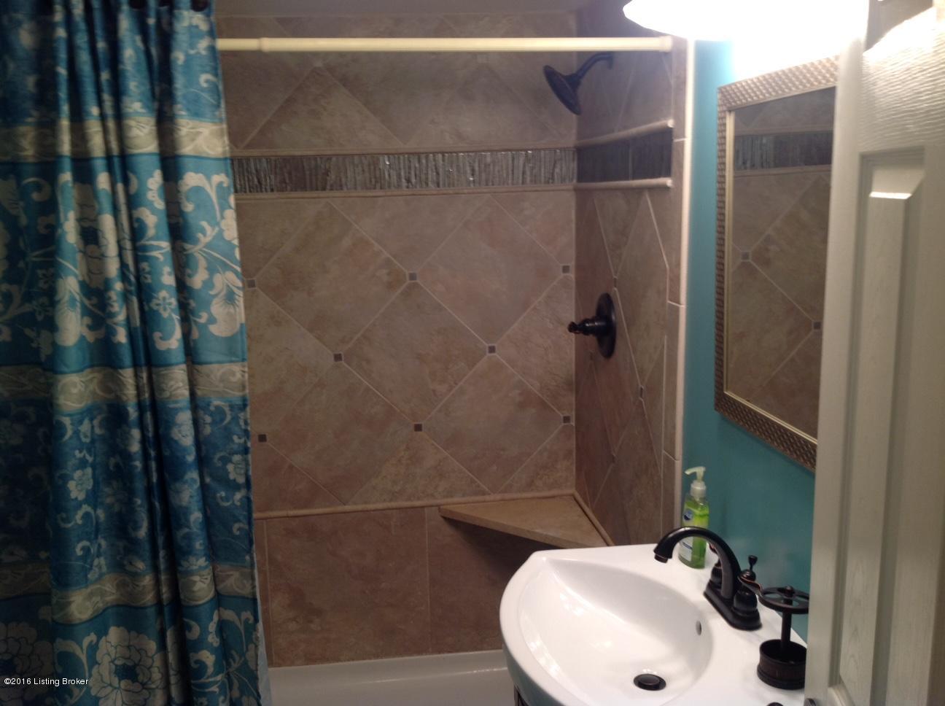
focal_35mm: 35
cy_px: 353
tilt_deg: -11.6
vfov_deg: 40.6
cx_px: 472
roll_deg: +1.8
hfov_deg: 52.7
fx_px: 954
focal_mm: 4.28
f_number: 2.4
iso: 50
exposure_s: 1/17
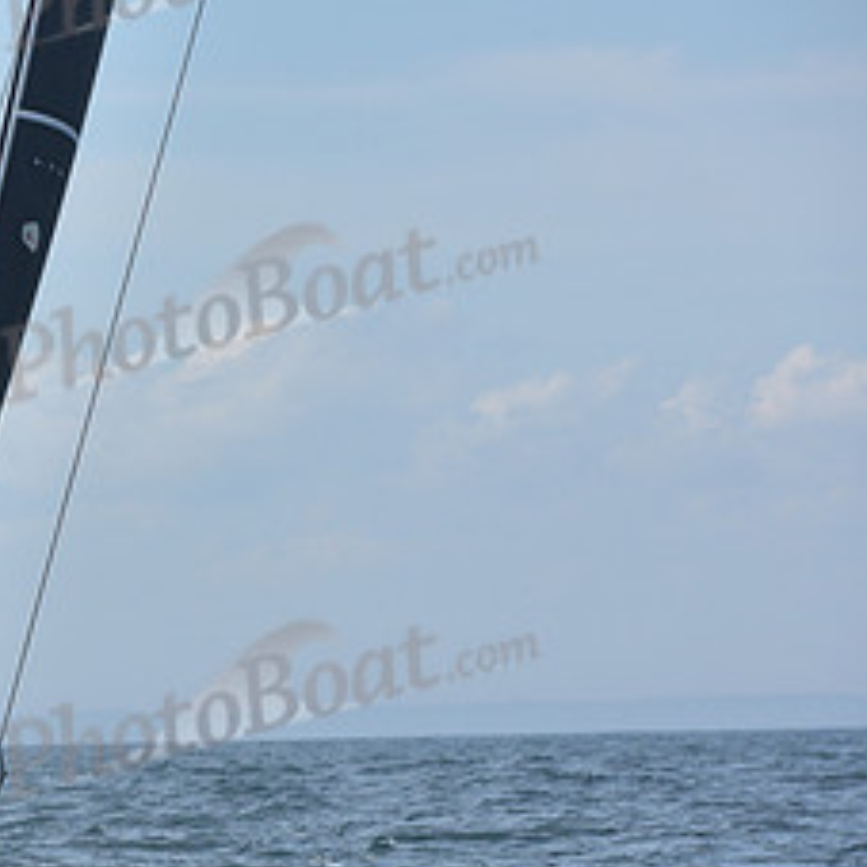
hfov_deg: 4.0
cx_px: -195
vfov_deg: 4.0
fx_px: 12326
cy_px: 556
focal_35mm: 435
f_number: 9
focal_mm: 200
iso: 250
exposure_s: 1/800
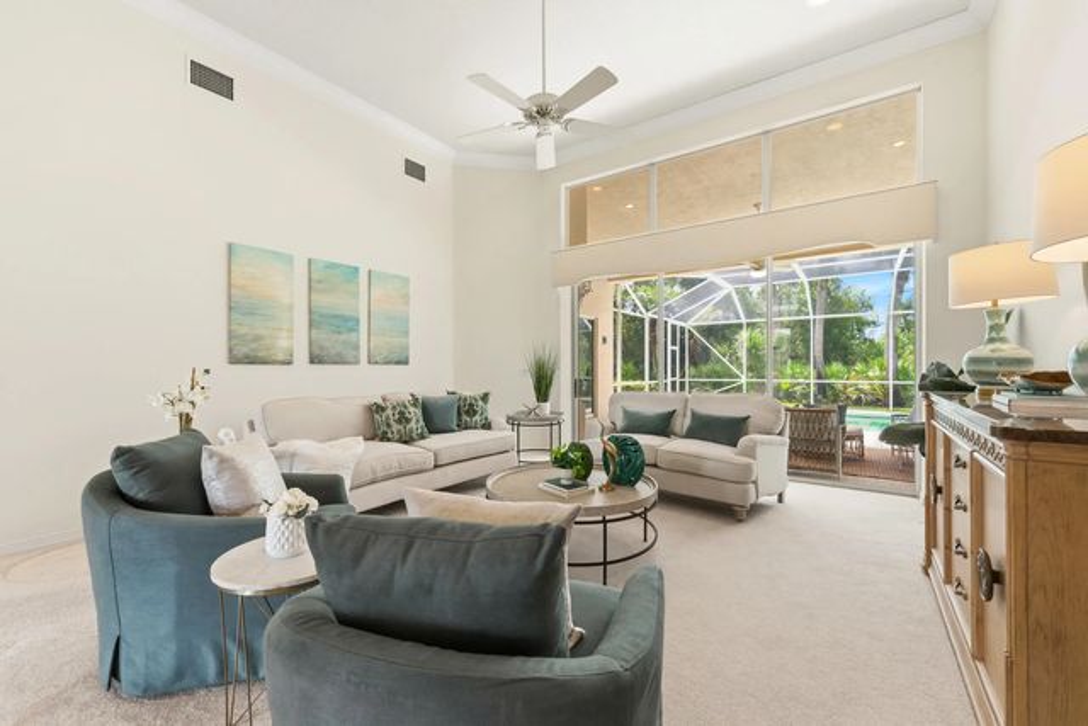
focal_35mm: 14
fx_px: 423
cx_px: 544
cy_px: 363
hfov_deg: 104.2
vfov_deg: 81.2
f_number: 9
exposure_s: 1/13
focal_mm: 14
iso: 250
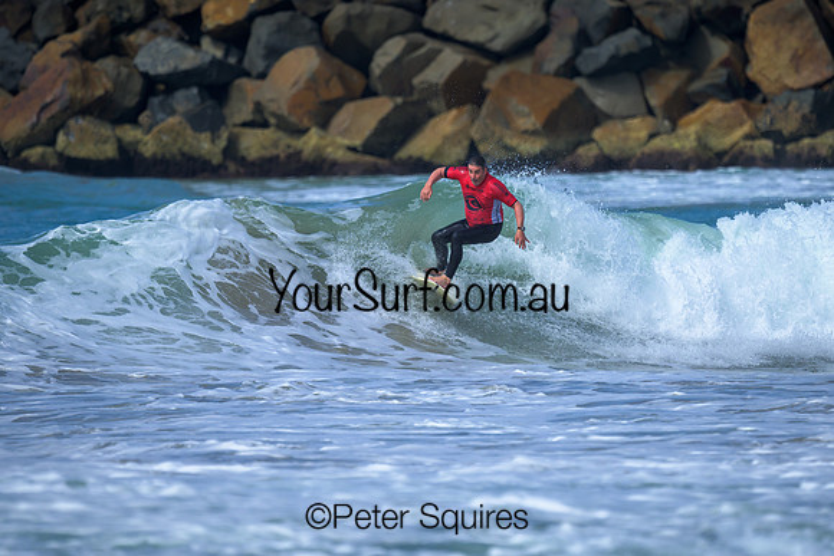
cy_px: 268
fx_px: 22109
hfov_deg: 2.2
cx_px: 497
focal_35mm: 954
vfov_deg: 1.4
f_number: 6.3
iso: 220
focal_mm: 800
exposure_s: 1/2000
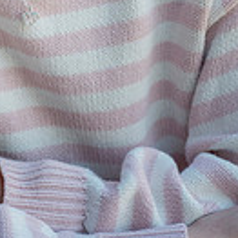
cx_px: 7
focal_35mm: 350
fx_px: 2723
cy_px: -85
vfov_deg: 5.0
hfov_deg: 5.0
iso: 400
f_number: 5
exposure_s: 1/400
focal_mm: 120
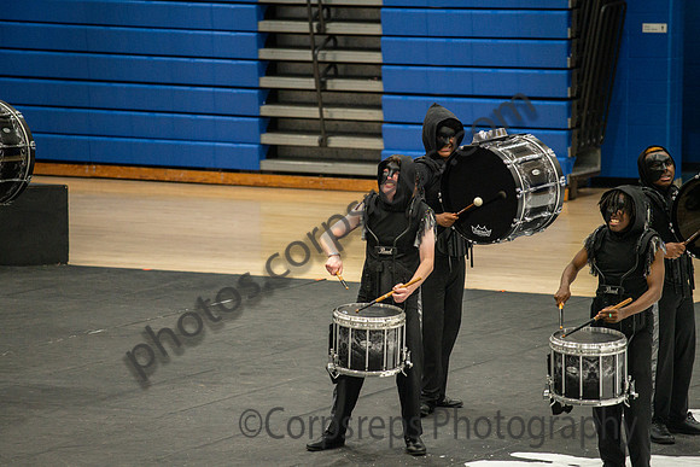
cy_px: 234
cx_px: 350
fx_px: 3890
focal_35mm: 200
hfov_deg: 10.3
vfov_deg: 6.9
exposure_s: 1/500
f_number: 4
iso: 5600
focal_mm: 200
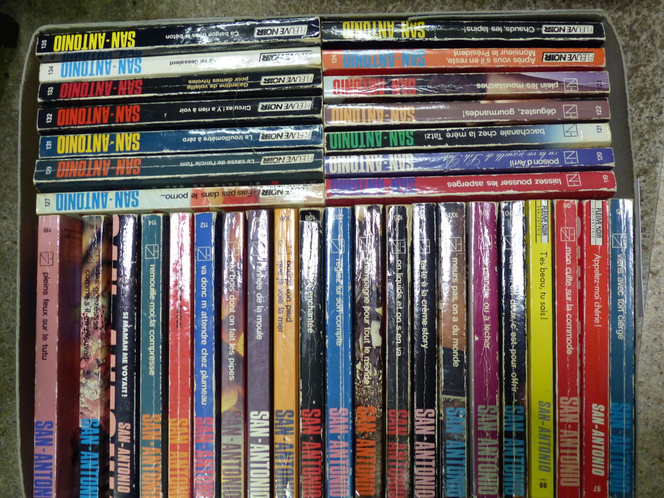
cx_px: 332
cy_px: 249
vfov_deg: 41.8
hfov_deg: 54.0
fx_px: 652
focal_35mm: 34
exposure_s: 1/30
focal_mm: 6.2
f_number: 2.8
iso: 400
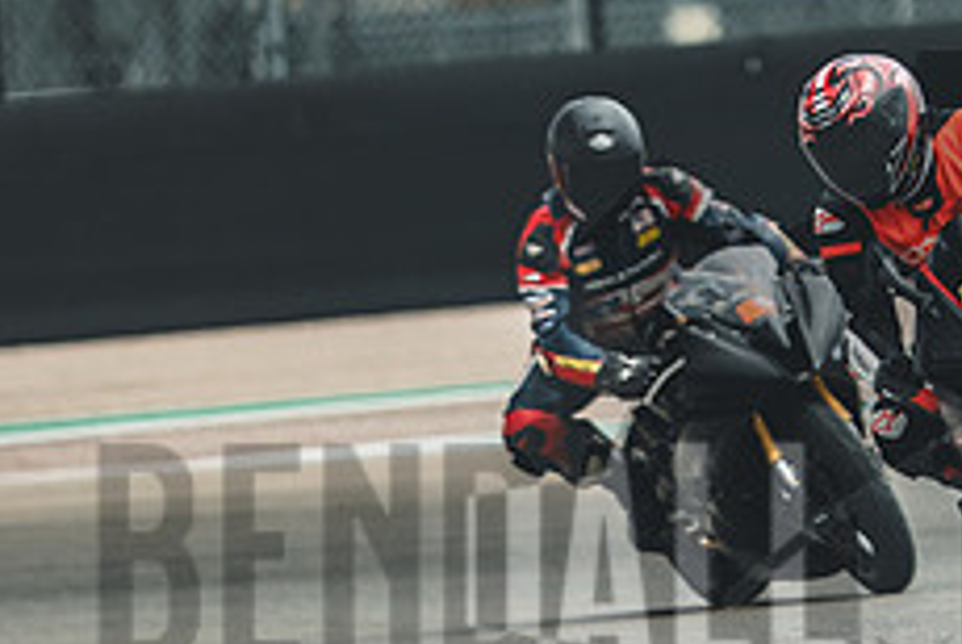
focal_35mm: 1058
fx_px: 28308
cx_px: 979
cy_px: 562
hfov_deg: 1.9
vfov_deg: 1.3
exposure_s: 1/1600
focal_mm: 280
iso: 400
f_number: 2.8
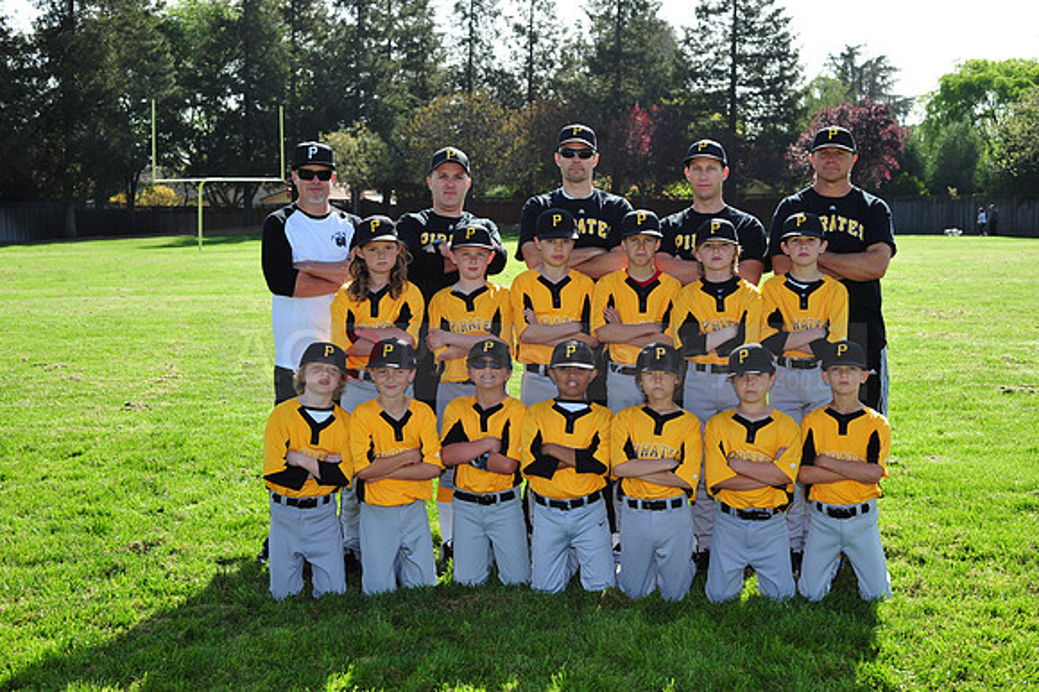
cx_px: 520
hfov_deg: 39.6
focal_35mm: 50
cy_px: 346
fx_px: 1442
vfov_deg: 27.0
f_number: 6.3
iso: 400
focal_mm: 50
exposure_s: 1/800
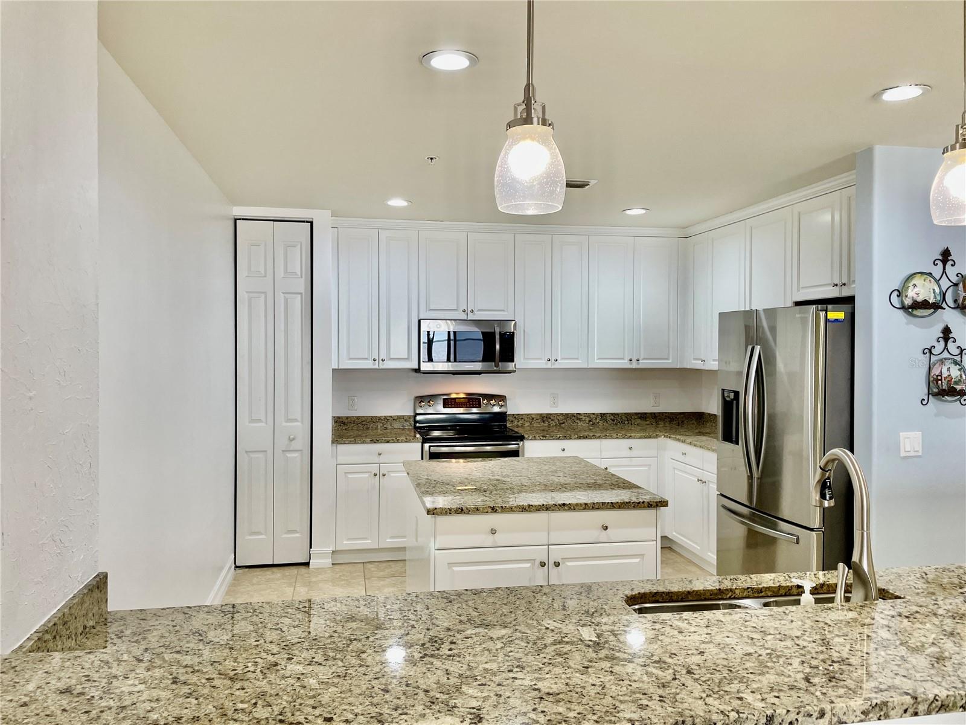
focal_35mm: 26
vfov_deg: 53.1
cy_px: 362
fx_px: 726
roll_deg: +0.2
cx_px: 483
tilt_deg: +0.0
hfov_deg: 67.3
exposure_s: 1/120
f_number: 1.6
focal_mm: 4.2
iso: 100
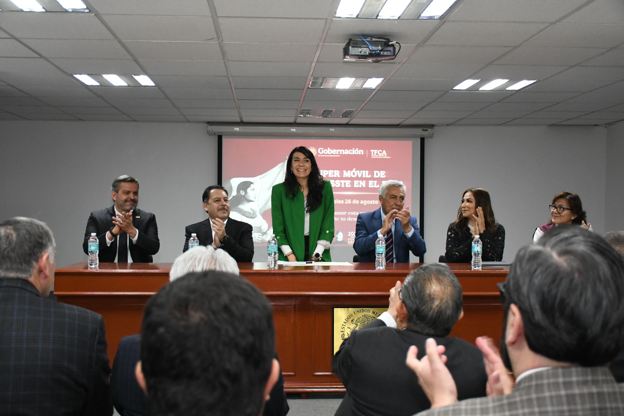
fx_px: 693
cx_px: 312
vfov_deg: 33.4
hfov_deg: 48.5
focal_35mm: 40
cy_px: 208
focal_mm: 27
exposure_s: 1/100
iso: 3200
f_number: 4
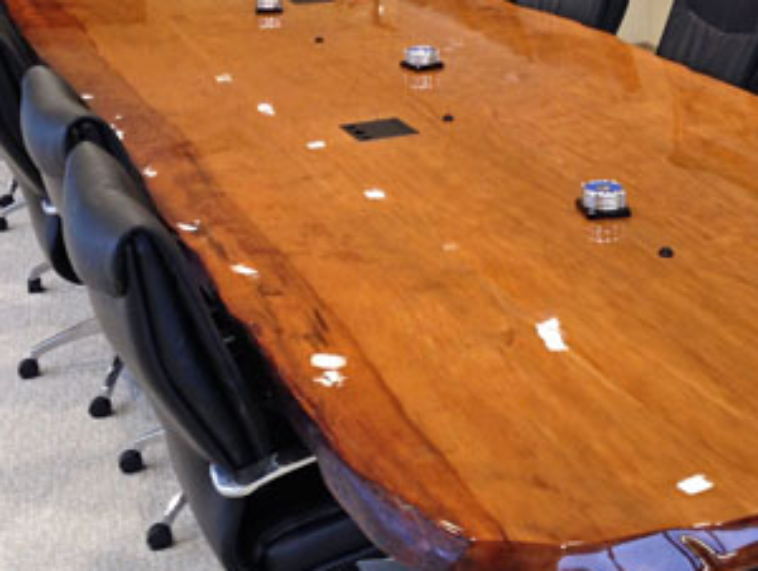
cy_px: 129
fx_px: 1469
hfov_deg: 28.7
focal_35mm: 67
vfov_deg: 21.8
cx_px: 503
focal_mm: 4.12
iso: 80
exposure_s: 1/20
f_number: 2.4
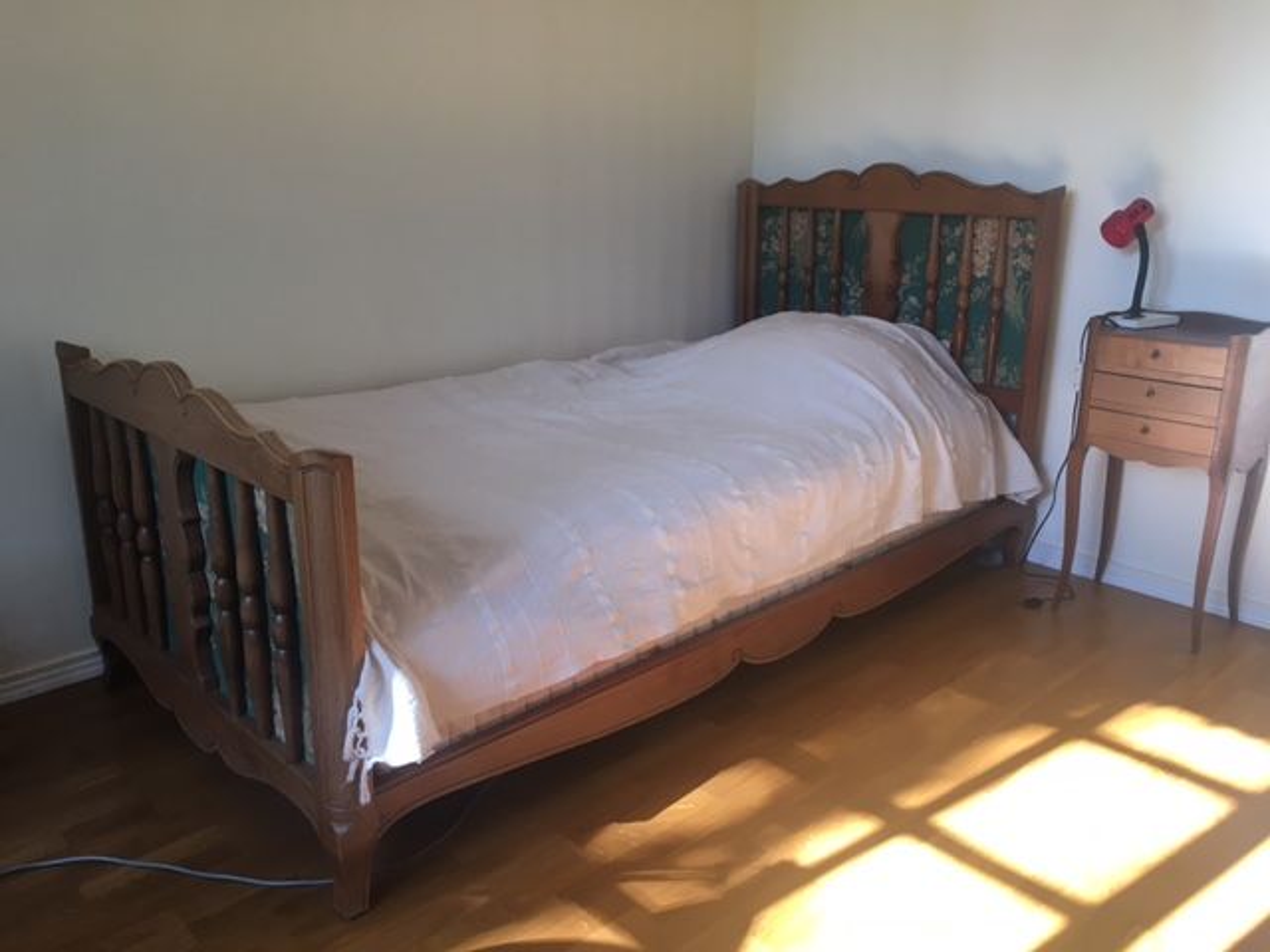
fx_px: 1064
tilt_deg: -17.7
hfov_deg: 61.7
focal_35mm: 29
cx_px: 635
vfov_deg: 48.2
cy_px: 476
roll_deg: +0.5
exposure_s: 1/33
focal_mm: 4.15
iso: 32
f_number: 2.2
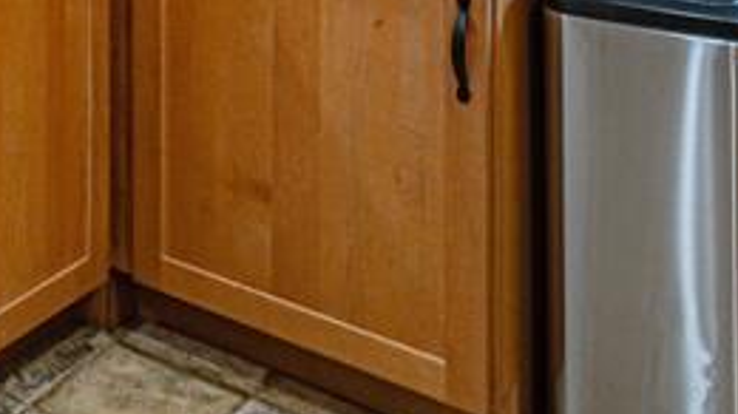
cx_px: -133
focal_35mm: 70
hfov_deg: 26.9
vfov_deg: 14.4
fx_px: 1369
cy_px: -405
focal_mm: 16
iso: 800
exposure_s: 1/400
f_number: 4
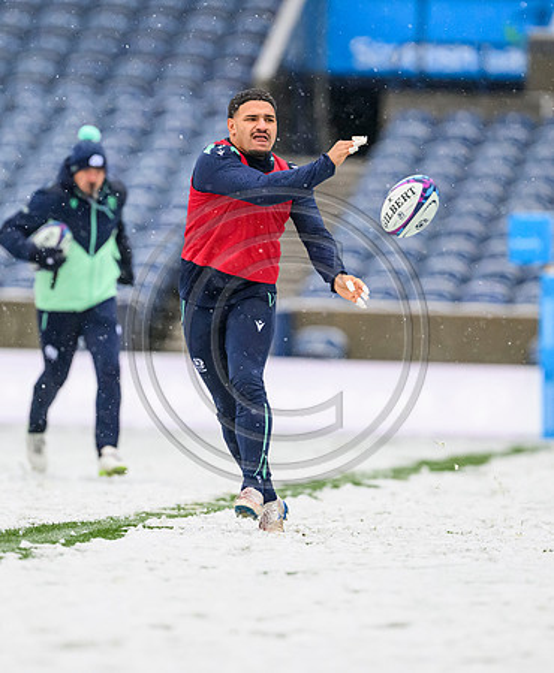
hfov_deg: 2.8
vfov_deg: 3.4
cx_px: 297
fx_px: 11372
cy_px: 337
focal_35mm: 564
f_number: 3.5
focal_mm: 400
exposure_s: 1/1600
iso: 8000
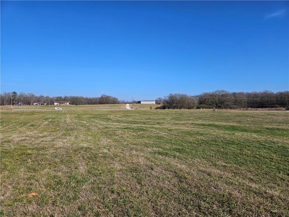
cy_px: 108
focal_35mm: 23
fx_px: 192
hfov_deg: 73.9
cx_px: 144
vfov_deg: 58.9
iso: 25
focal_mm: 5.4
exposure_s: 1/2664
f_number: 1.8
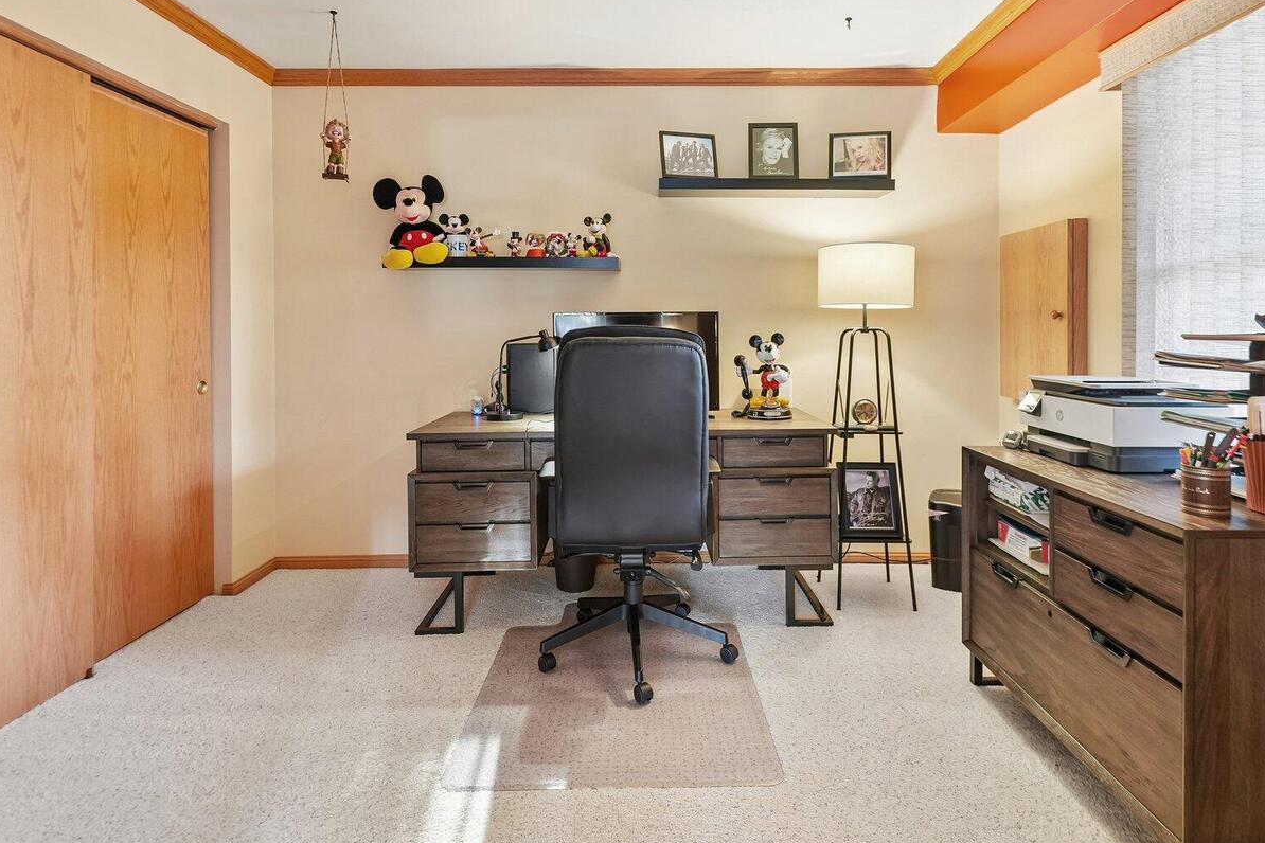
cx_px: 634
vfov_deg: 63.8
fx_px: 668
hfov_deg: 86.9
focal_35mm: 19
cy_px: 323
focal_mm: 14
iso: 400
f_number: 2.8
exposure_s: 1/20
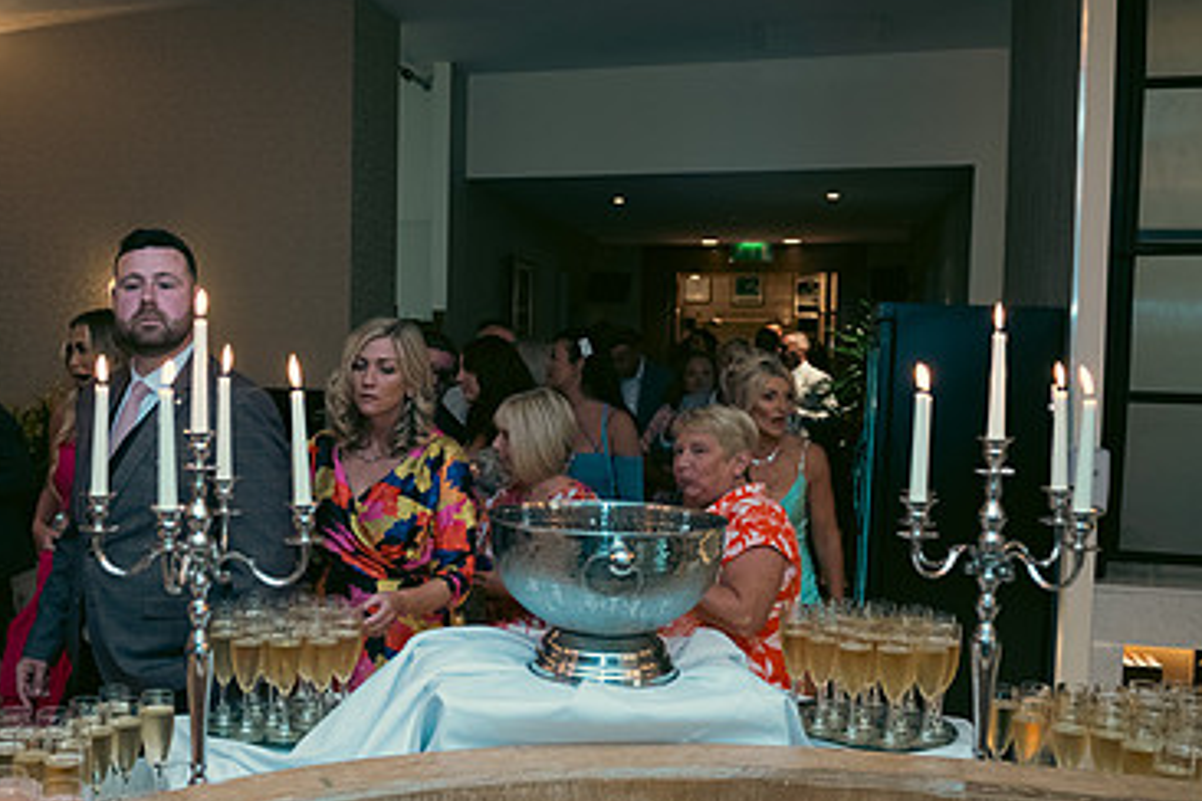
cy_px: 435
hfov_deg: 49.6
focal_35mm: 38
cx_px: 374
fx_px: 1269
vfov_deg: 35.0
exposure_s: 1/125
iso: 800
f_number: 3.5
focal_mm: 24
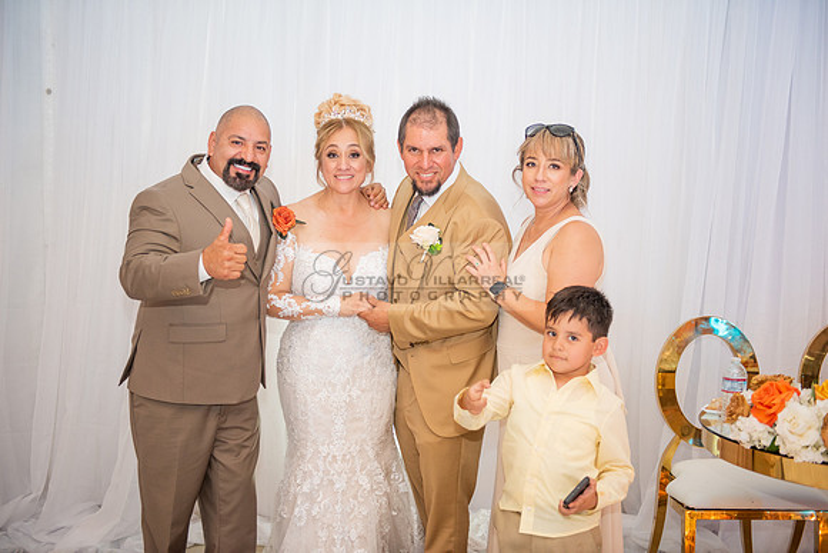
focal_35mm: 48
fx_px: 1104
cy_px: 276
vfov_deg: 28.1
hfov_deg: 41.1
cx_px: 414
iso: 1000
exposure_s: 1/125
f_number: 2.8
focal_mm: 48
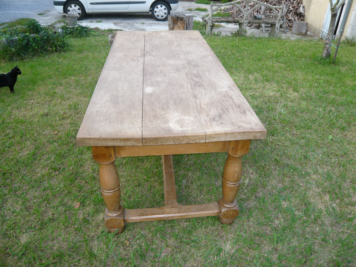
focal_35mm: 28
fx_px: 288
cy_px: 134
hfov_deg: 63.4
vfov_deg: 49.7
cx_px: 178
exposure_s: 1/80
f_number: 2.8
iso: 100
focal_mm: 4.6
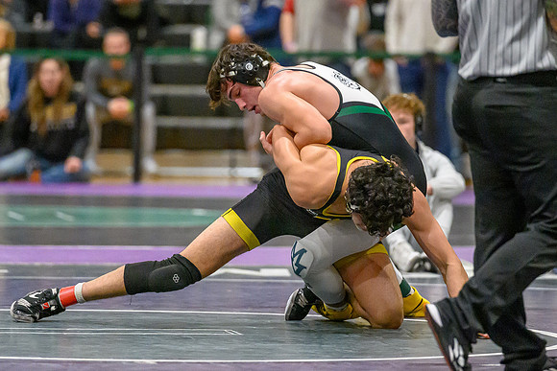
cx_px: 263
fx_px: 5284
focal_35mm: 341
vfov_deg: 4.0
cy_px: 157
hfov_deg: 6.0
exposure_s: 1/800
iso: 12800
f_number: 2.8
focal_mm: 200
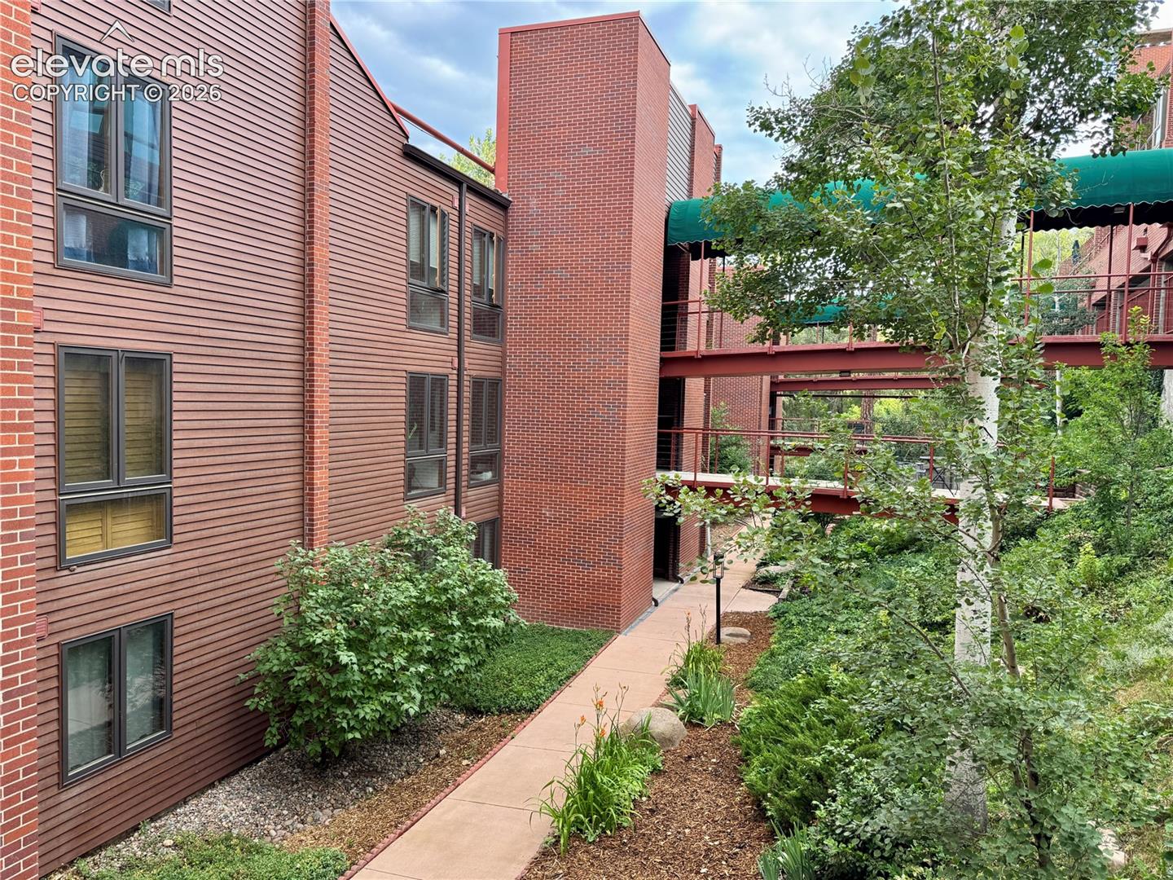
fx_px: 813
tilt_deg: -2.9
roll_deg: -1.2
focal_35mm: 24
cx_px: 586
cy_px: 440
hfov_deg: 71.6
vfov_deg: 56.8
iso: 64
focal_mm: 6.76
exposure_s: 1/121
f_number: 1.78
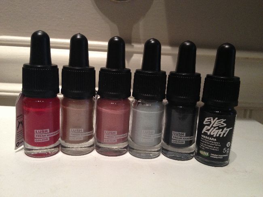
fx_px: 266
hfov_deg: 52.6
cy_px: 98
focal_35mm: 35
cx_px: 132
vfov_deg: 40.7
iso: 160
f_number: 2.4
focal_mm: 4.28
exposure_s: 1/20
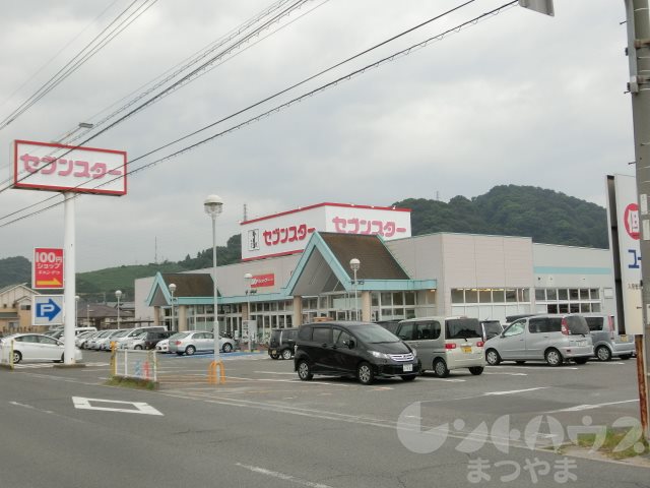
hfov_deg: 46.8
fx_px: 751
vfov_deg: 36.0
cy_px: 244
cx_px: 325
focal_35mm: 40
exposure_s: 1/400
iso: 80
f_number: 4
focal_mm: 7.15
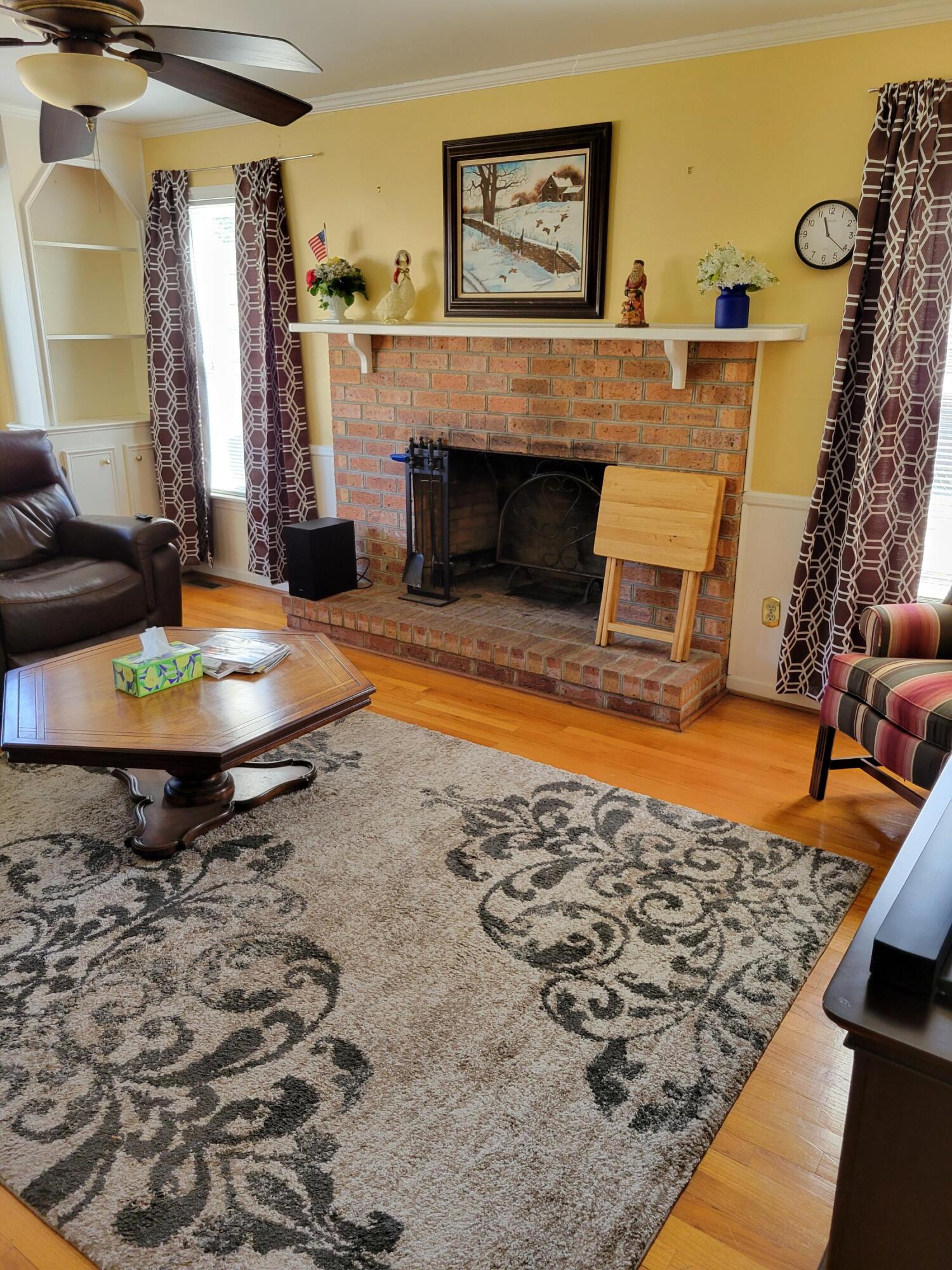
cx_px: 476
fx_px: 953
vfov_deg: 67.3
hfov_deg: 53.1
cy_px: 635
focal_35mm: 26
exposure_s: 1/60
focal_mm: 5.4
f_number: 1.8
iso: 200
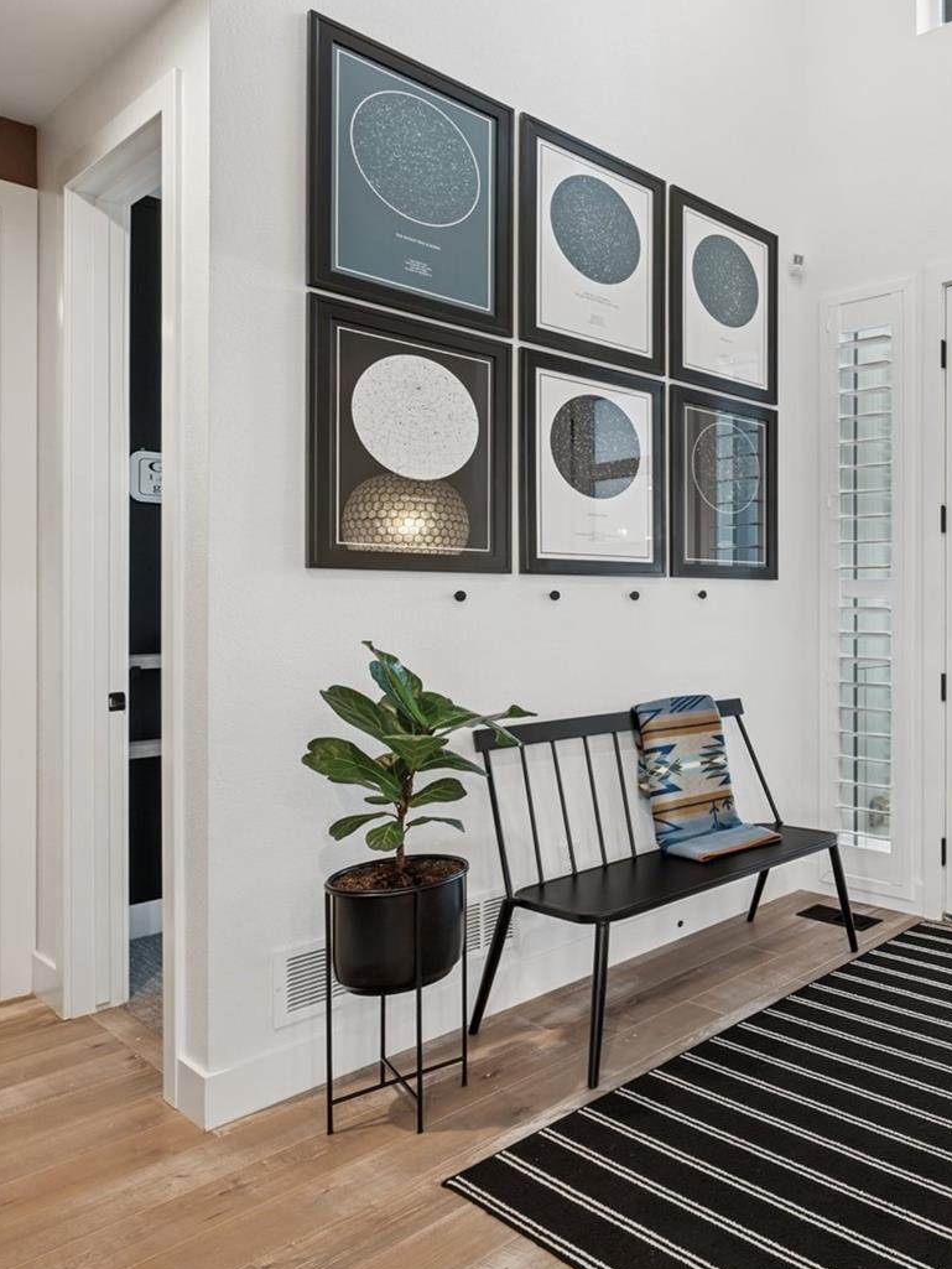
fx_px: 907
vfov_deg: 69.9
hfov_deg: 46.5
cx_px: 947
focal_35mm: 25
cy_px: 617
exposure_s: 1/1.25
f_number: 11
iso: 100
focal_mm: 16.5
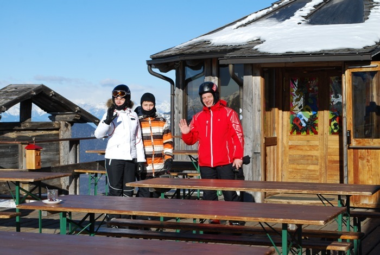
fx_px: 873
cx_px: 190
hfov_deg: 24.6
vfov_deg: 16.6
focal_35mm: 82
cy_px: 128
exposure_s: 1/320
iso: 100
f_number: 9
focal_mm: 55
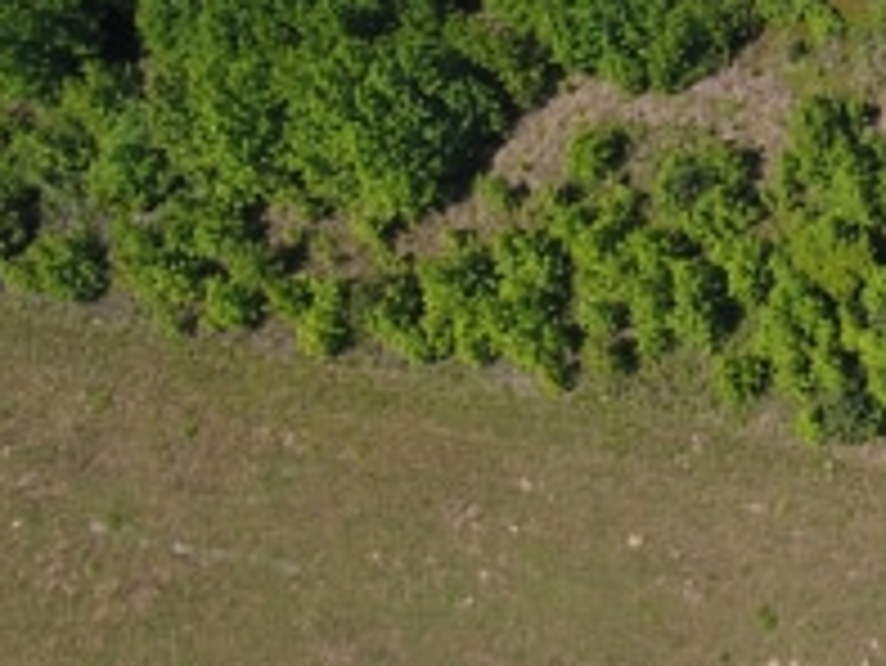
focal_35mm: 65
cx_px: 949
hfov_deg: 27.5
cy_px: -130
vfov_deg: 21.1
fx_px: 1665
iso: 100
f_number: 2.8
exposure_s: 1/626
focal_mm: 3.61
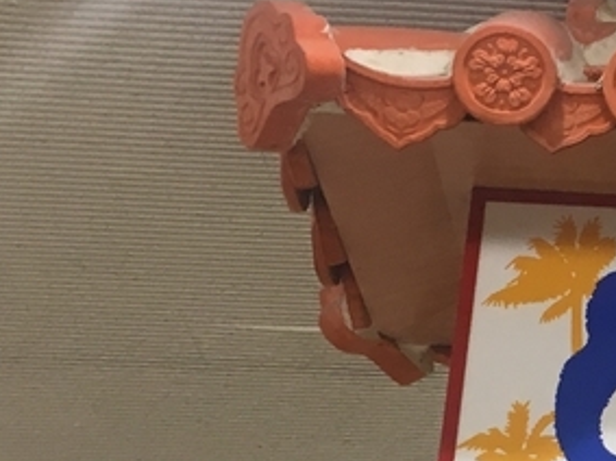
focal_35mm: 123
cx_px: 1104
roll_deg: +2.4
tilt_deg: +26.9
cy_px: 402
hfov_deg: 14.2
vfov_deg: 12.0
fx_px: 2188
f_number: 2.2
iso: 64
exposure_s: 1/30
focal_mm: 4.15
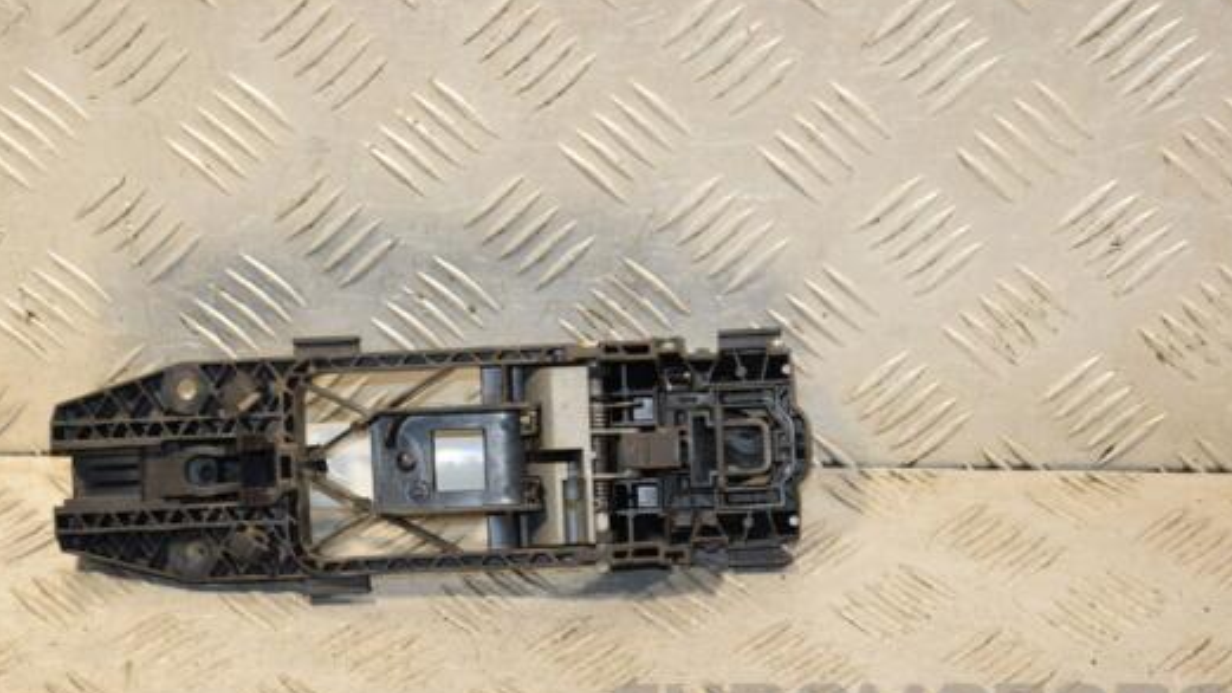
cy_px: 404
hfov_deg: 20.4
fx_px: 3430
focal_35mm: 105
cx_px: 568
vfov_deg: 11.5
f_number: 7.1
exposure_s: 1/200
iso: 800
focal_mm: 58
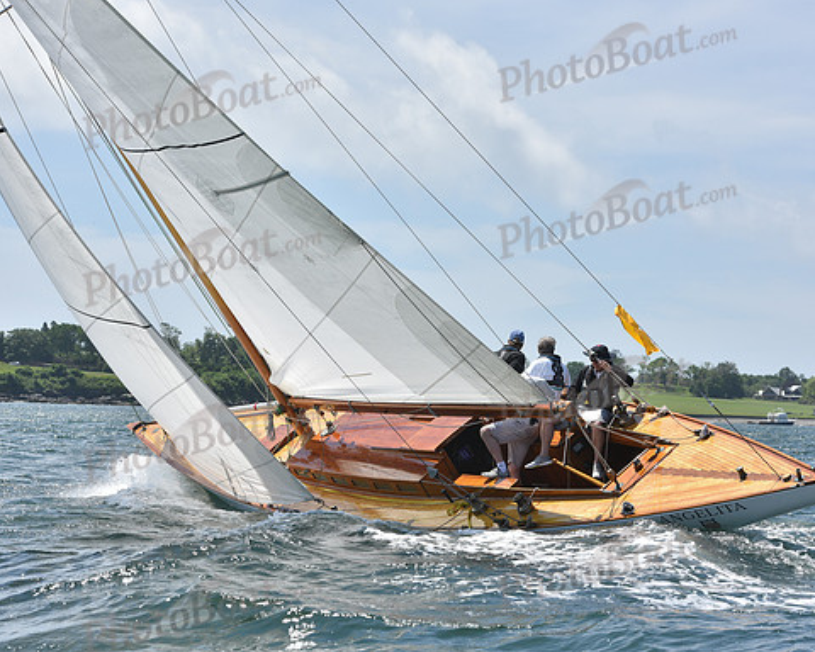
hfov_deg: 20.6
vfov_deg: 16.5
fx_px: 2243
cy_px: 327
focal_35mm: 93
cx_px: 411
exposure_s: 1/1250
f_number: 7.1
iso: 250
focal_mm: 82
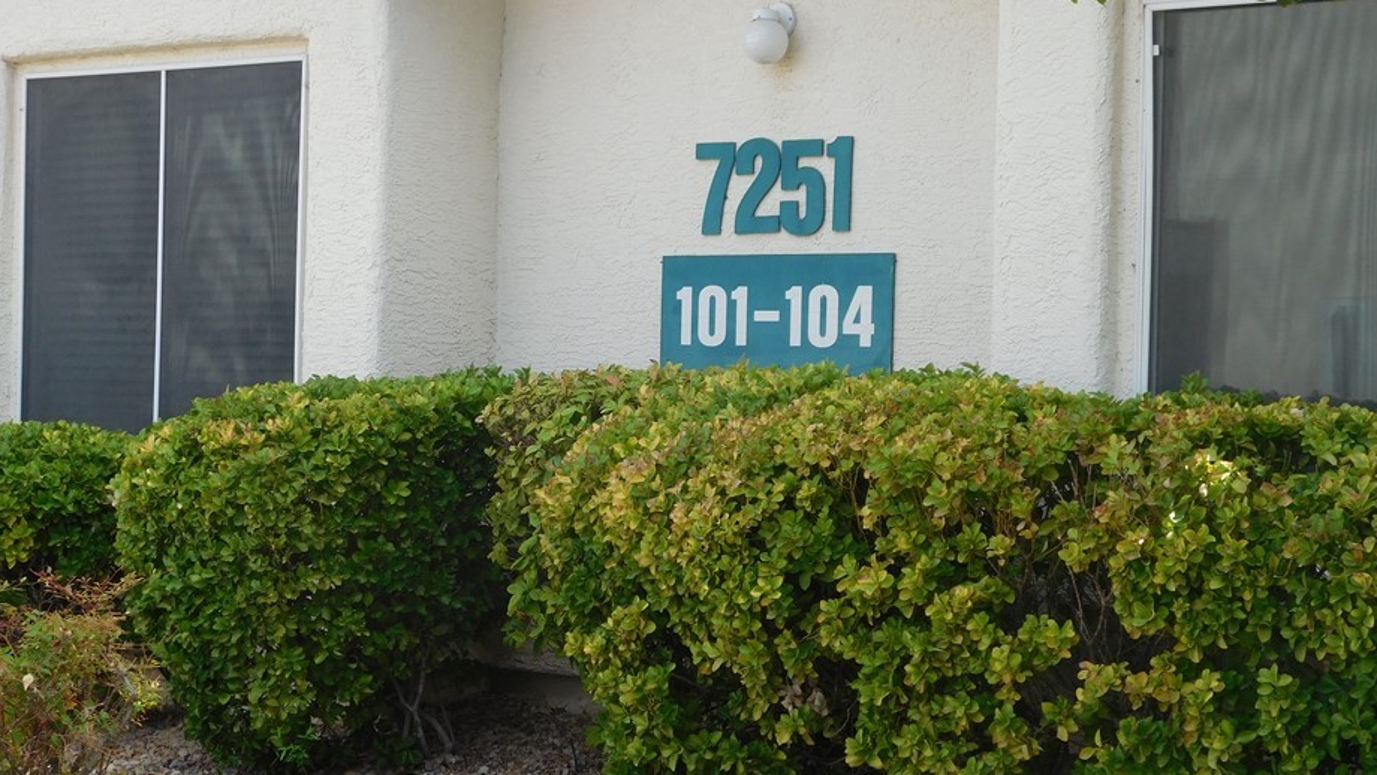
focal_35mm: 80
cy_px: 380
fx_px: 2922
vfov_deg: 15.1
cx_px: 641
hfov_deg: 26.5
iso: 125
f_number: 4.2
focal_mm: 11.7
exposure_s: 1/400
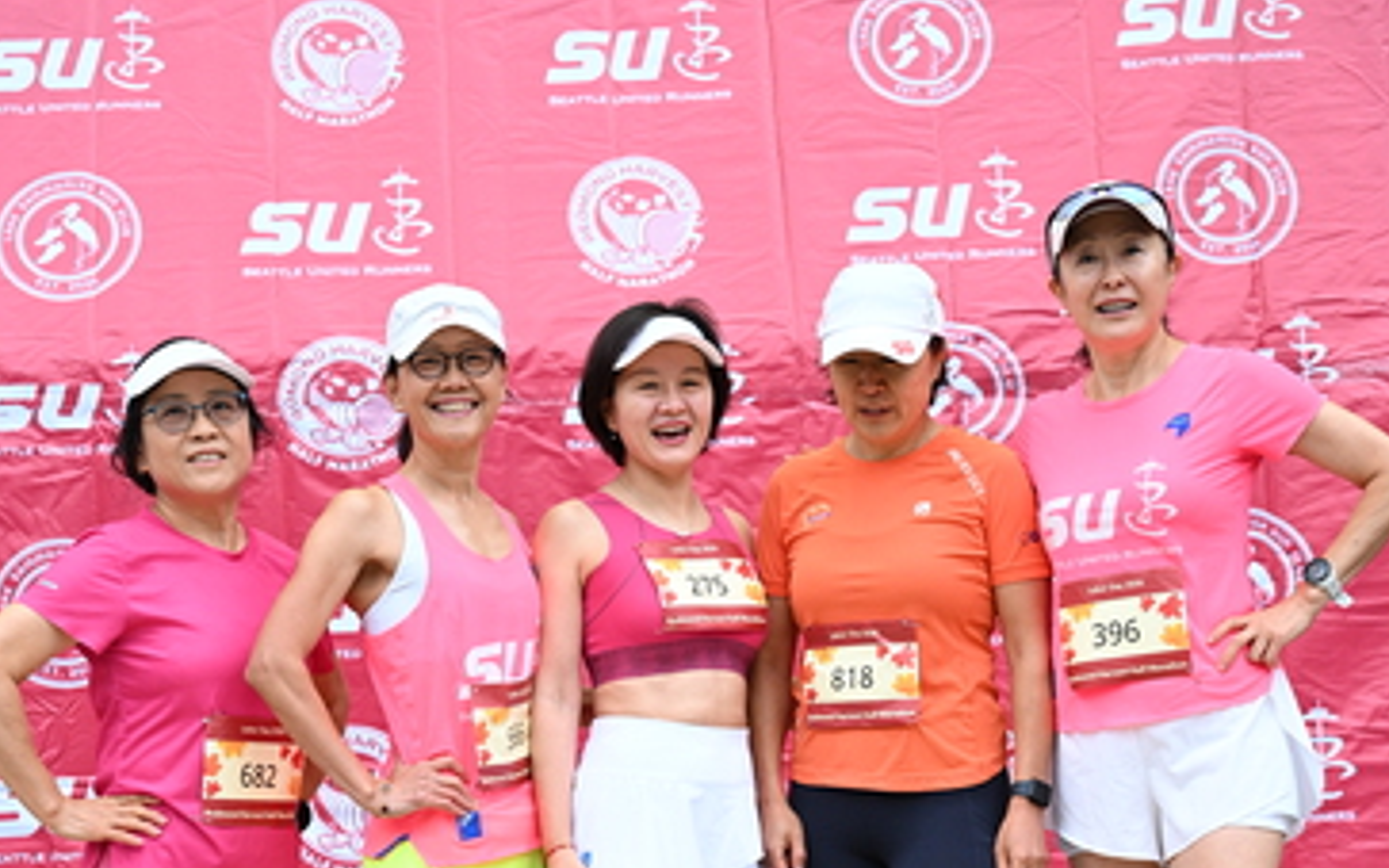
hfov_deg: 30.2
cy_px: 799
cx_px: 698
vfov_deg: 18.8
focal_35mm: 68
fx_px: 2575
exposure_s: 1/400
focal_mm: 44
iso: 2000
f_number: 4
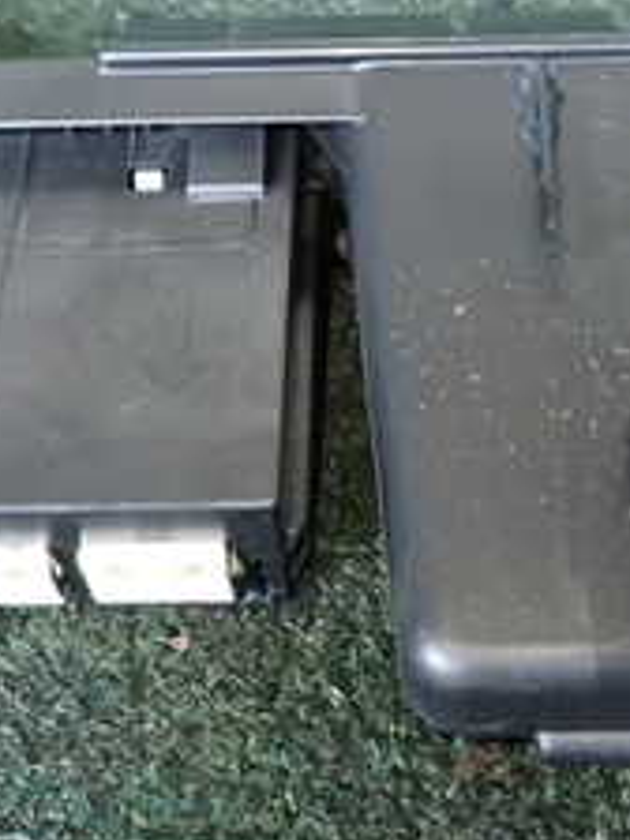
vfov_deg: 28.5
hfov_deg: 21.9
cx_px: 375
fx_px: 1626
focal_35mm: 67
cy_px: 202
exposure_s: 1/30
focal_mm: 4.5
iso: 320
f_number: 2
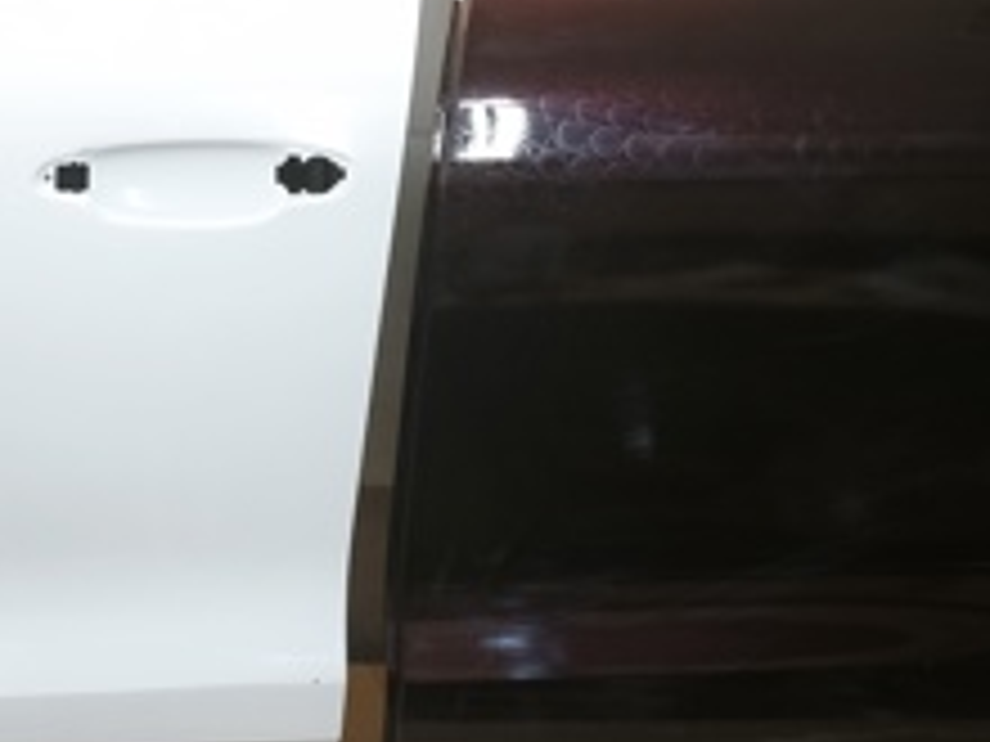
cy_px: 0
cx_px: 180
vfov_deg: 21.2
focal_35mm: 67
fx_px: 1916
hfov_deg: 28.3
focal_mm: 6.45
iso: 125
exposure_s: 1/99.9
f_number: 1.62
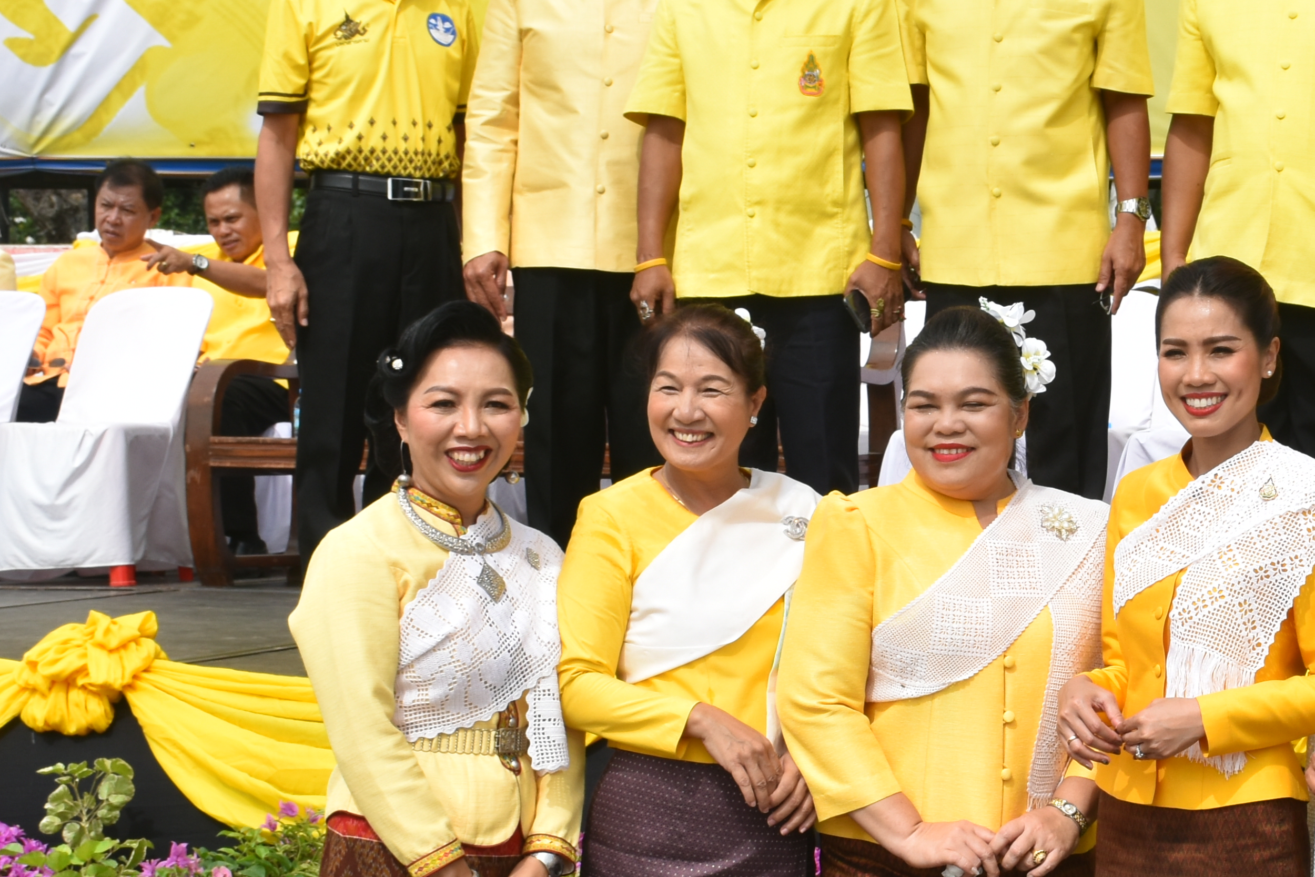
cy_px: 581
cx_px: 1237
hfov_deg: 18.5
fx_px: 3945
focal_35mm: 108
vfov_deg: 12.7
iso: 200
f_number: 10
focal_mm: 30
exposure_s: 1/400
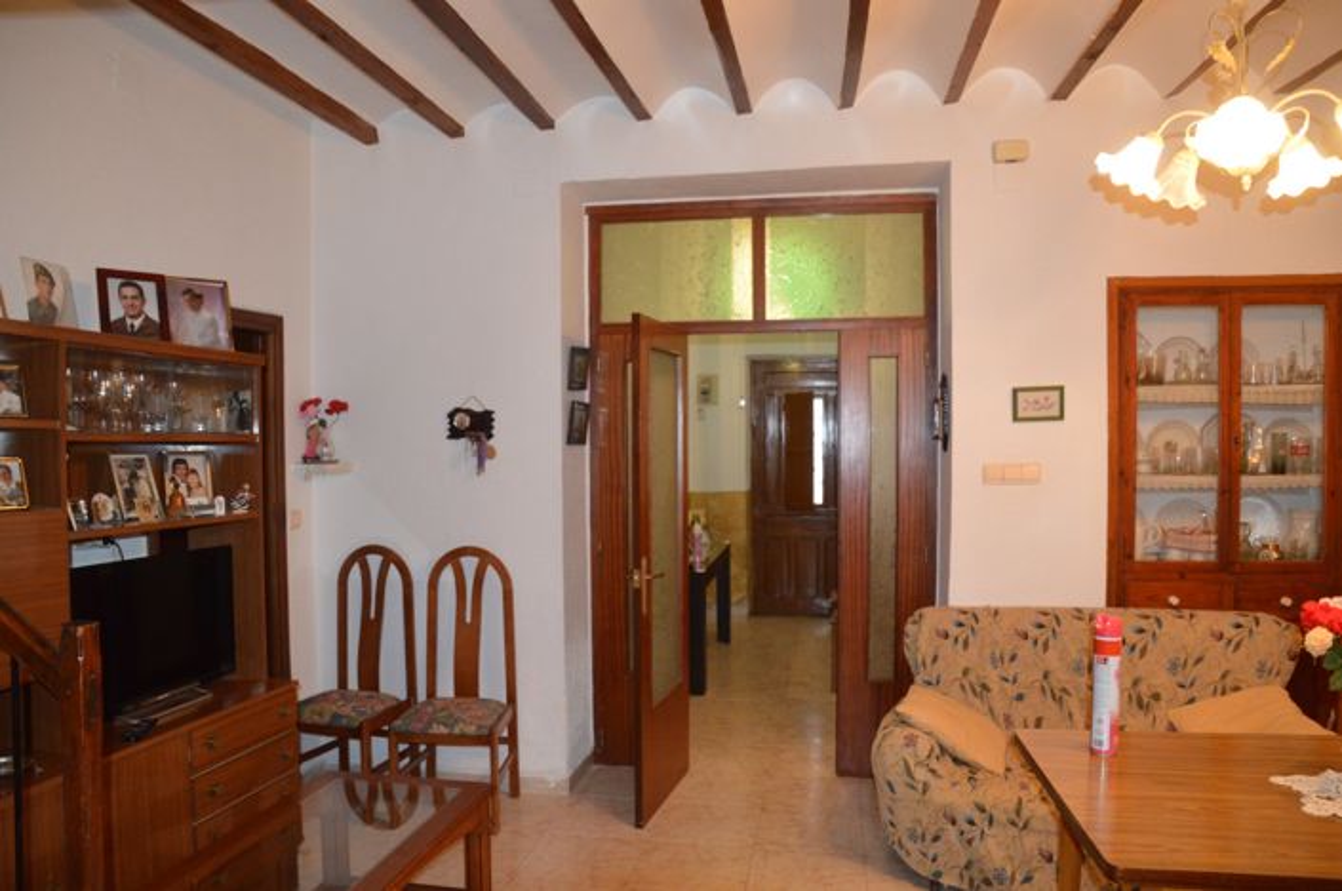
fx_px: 893
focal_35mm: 24
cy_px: 446
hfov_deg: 73.8
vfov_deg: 53.0
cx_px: 671
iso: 2000
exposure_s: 1/60
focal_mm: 16
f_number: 3.5
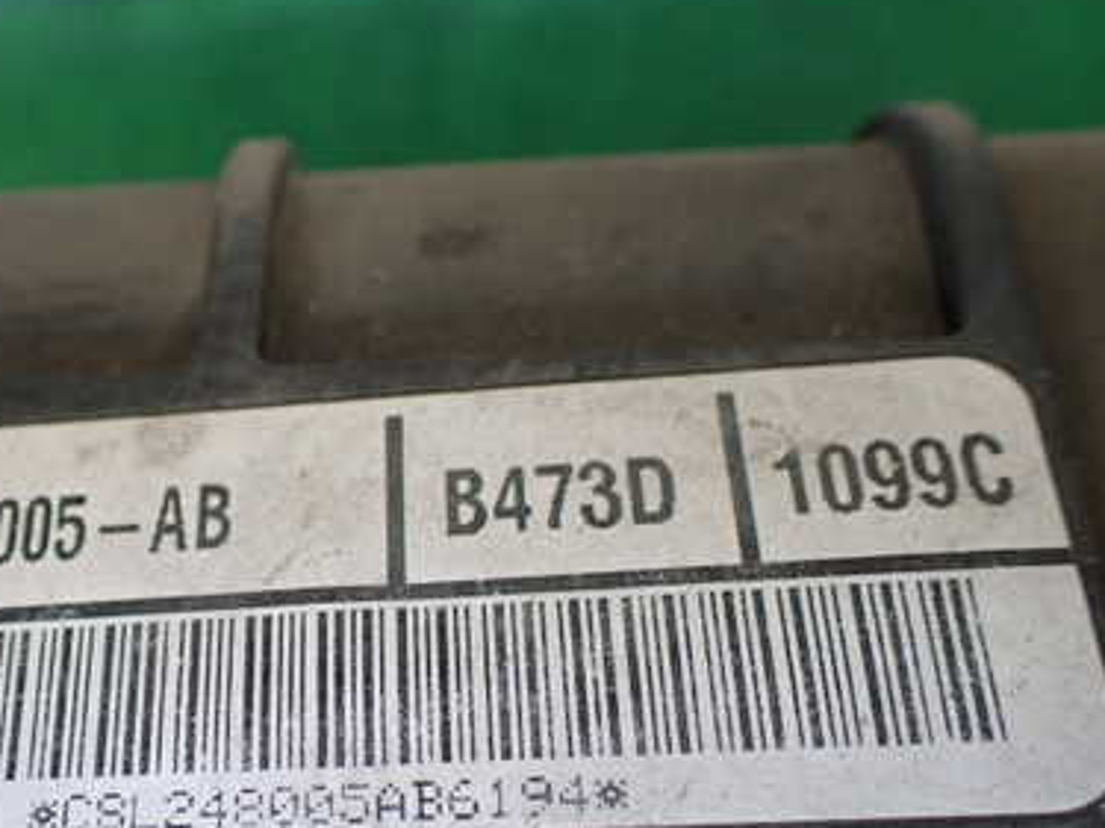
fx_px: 1532
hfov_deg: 38.6
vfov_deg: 30.0
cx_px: 274
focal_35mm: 48
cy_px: 575
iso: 250
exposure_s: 1/125
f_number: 2.3
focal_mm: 5.4
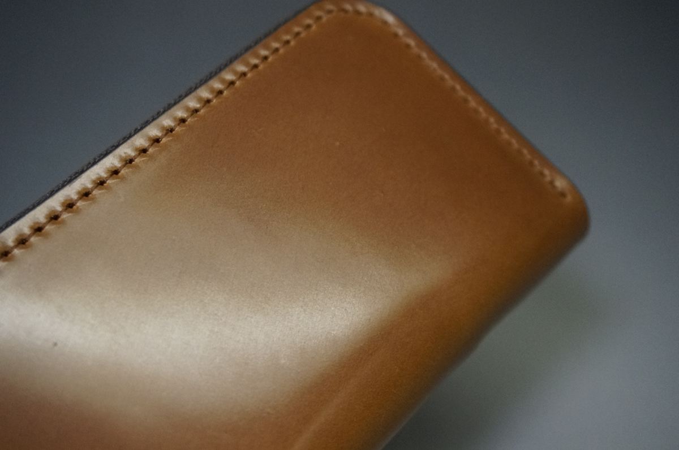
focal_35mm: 54
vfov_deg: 25.0
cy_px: 225
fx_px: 1017
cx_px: 340
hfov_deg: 36.9
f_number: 5.6
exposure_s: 1/160
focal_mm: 36
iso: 2500
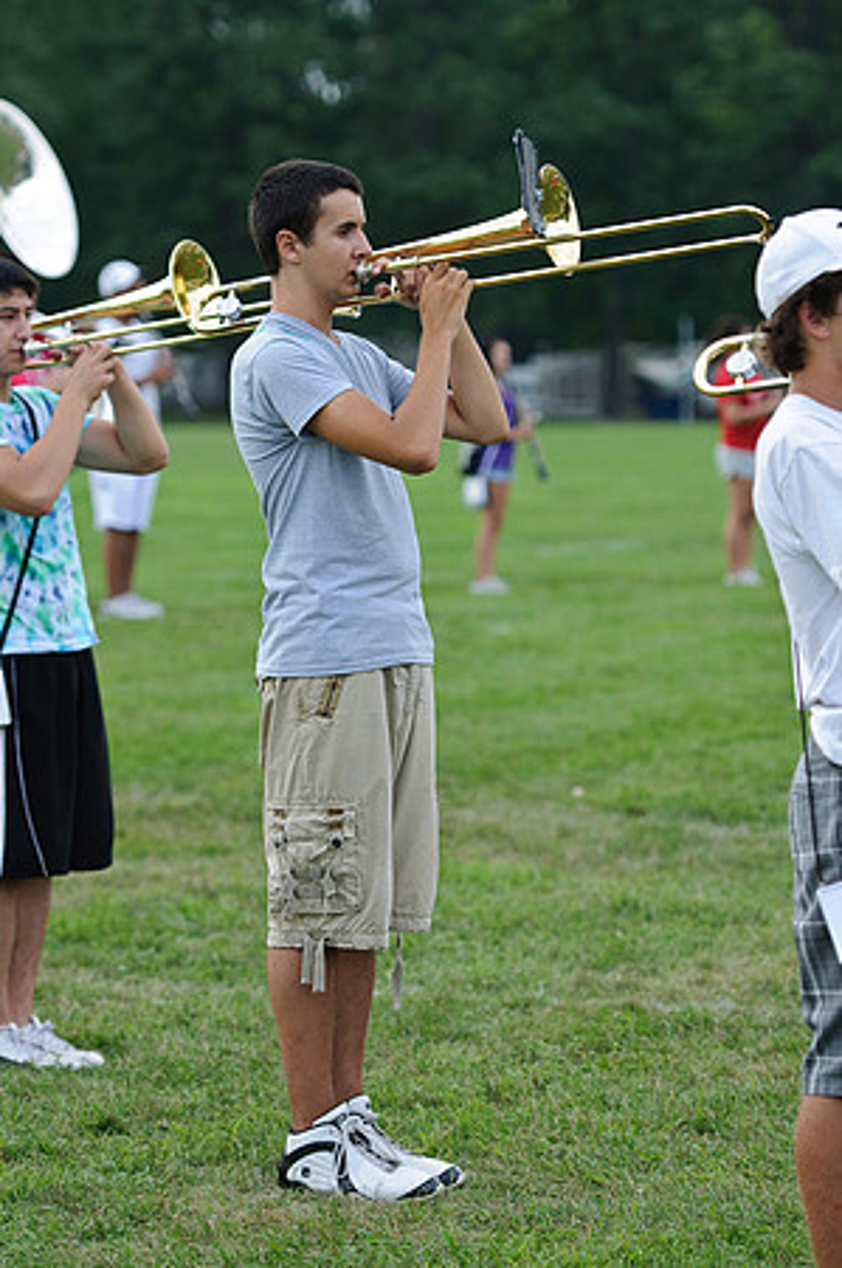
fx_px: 5380
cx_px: 421
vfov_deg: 13.4
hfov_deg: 8.9
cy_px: 634
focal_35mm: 153
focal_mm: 102
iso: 200
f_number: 2.8
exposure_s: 1/500
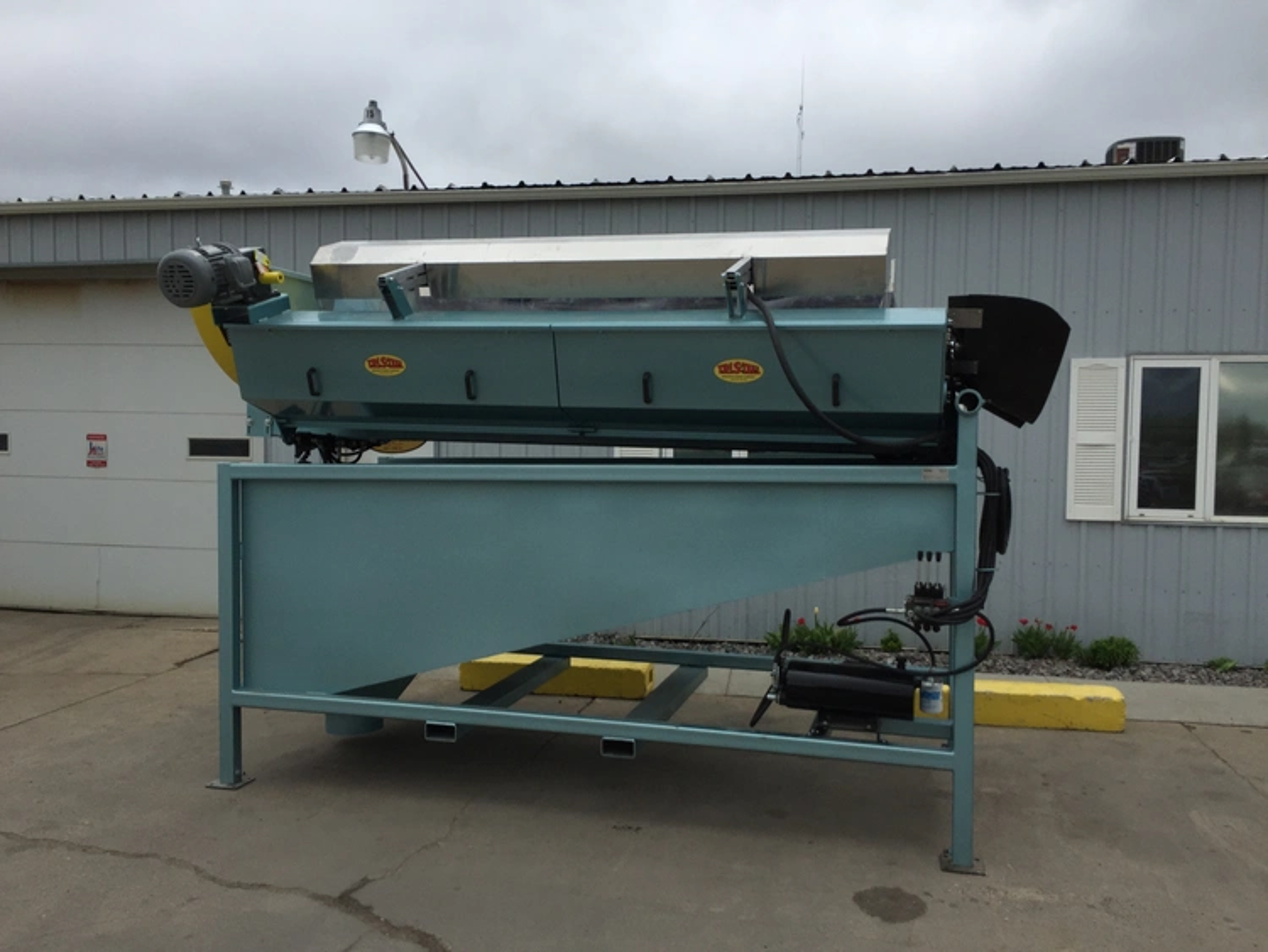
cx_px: 634
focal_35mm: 29
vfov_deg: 48.3
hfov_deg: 61.6
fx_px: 1063
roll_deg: -1.3
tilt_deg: -2.3
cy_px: 476
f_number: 2.2
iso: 32
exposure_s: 1/3597
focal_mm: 4.15
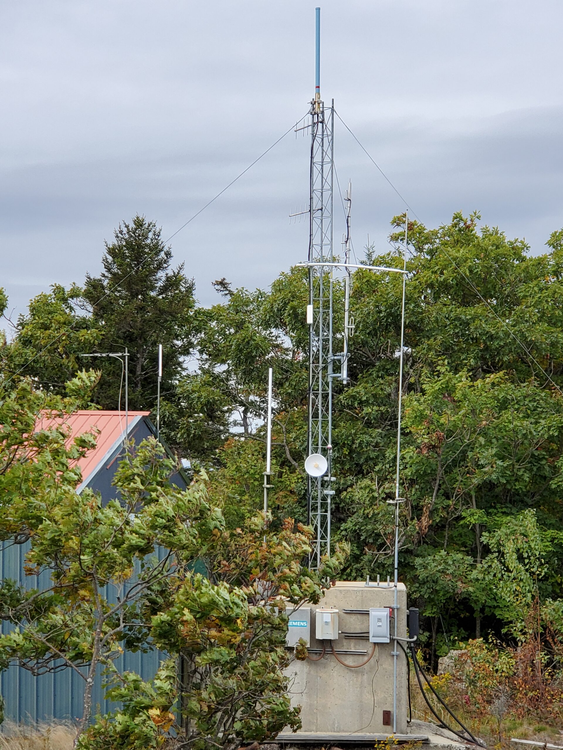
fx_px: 1128
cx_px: 282
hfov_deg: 28.0
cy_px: 375
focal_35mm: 52
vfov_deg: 36.8
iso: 50
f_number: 2.4
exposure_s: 1/416
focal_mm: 6
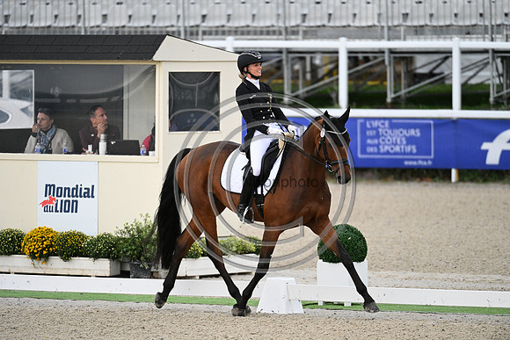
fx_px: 5668
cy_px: 170
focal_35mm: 400
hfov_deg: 5.2
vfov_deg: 3.4
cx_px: 255
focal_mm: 400
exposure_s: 1/1250
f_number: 4.5
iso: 2200
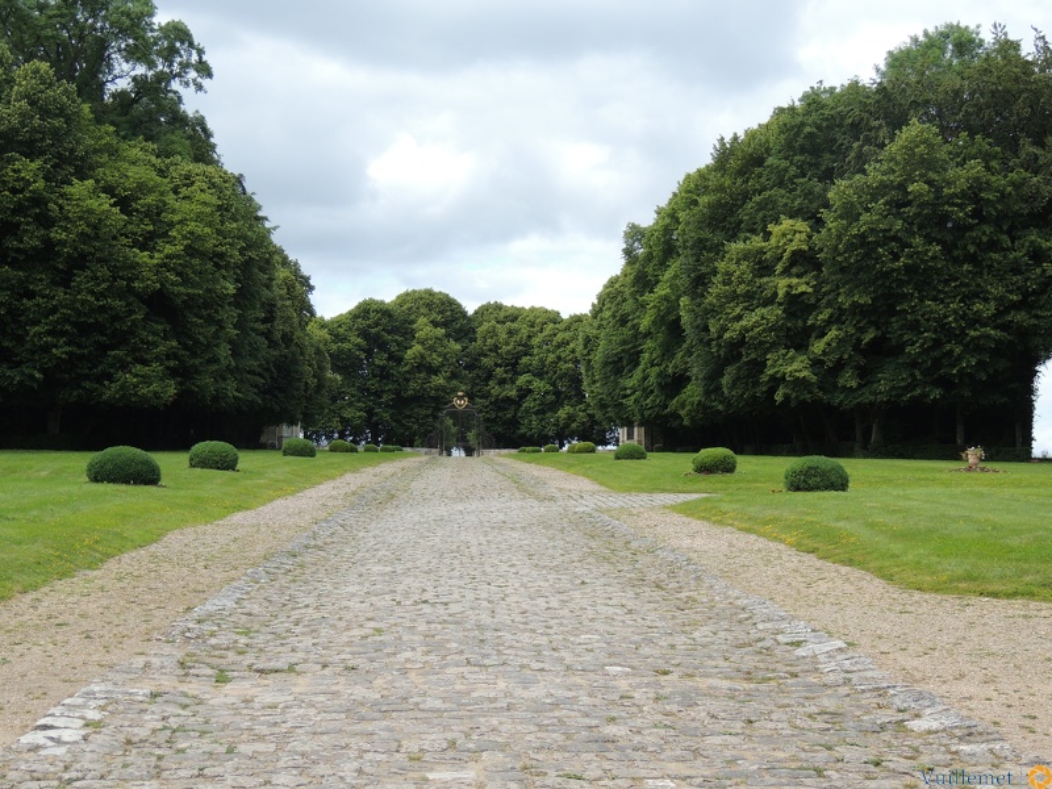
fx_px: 1823
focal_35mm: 60
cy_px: 394
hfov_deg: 32.2
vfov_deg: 24.4
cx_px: 526
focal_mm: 10.7
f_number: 3.7
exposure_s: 1/400
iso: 100
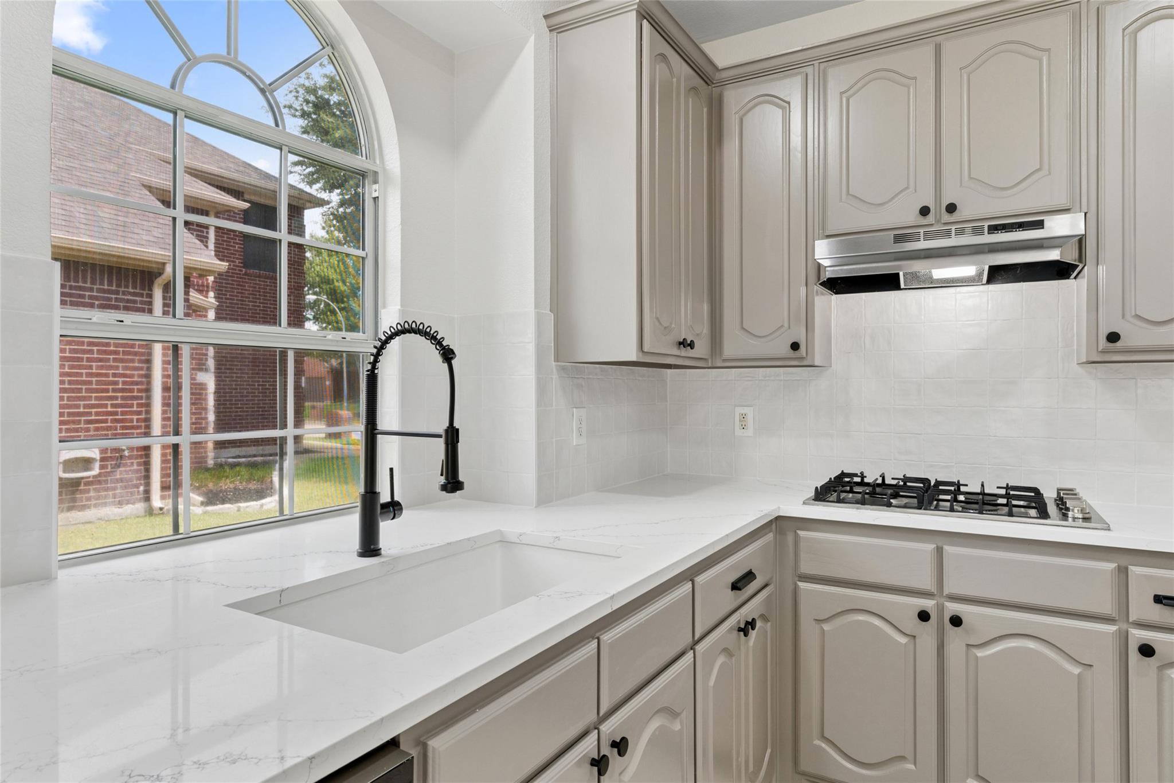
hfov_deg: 81.2
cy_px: 392
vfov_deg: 59.5
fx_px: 685
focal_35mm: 21
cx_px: 587
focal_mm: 21
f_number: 10
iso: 400
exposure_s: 1/3.33
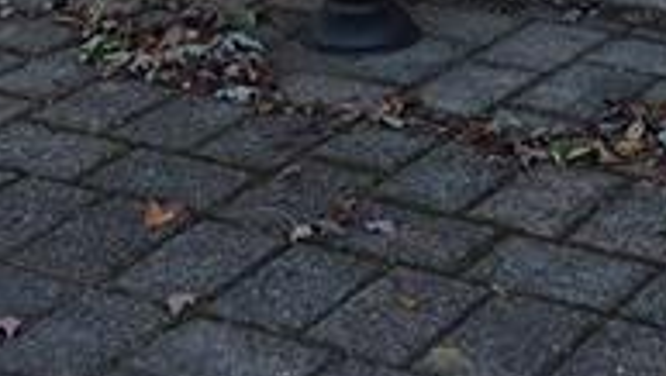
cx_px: 328
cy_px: -838
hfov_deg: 16.1
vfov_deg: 7.7
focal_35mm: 133
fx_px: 2351
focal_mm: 5.4
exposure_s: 1/732
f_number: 1.8
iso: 25
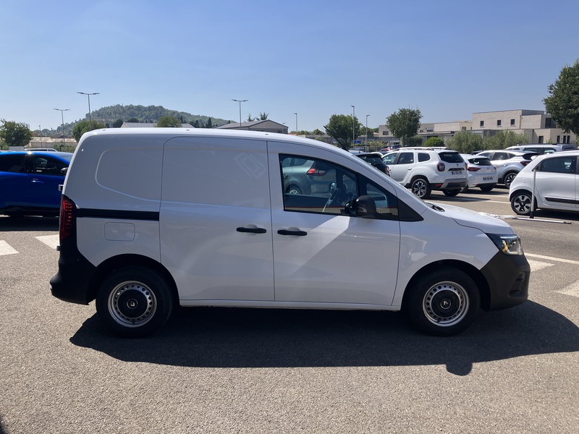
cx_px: 290
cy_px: 217
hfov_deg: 63.4
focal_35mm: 28
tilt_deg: -7.9
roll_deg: +2.2
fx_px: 468
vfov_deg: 49.7
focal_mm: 3.99
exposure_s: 1/2114
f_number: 1.8
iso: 32
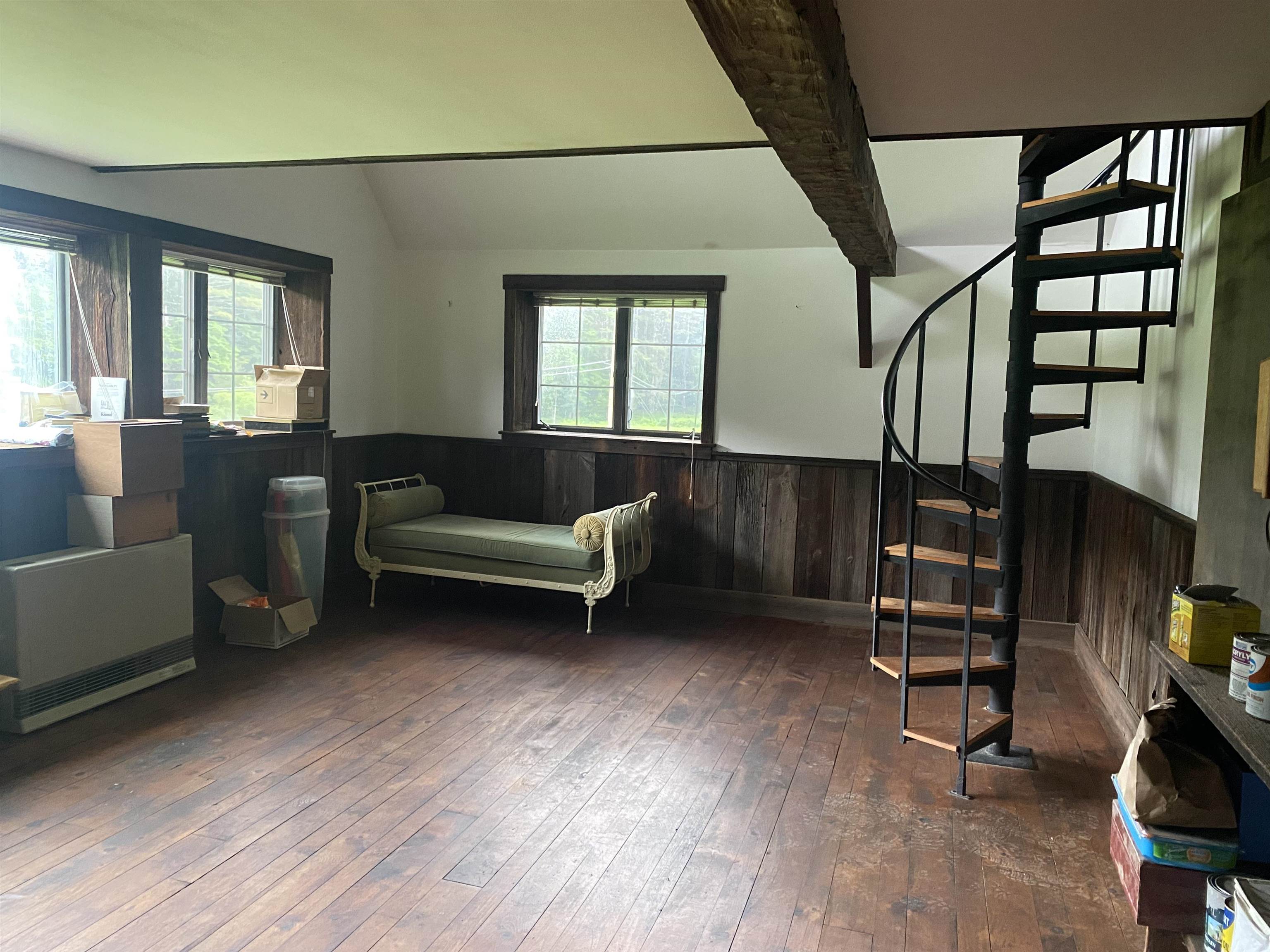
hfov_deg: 67.3
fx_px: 954
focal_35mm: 26
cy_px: 476
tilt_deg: -4.8
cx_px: 635
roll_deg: -2.3
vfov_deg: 53.1
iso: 500
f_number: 1.8
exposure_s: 1/45
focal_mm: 4.25
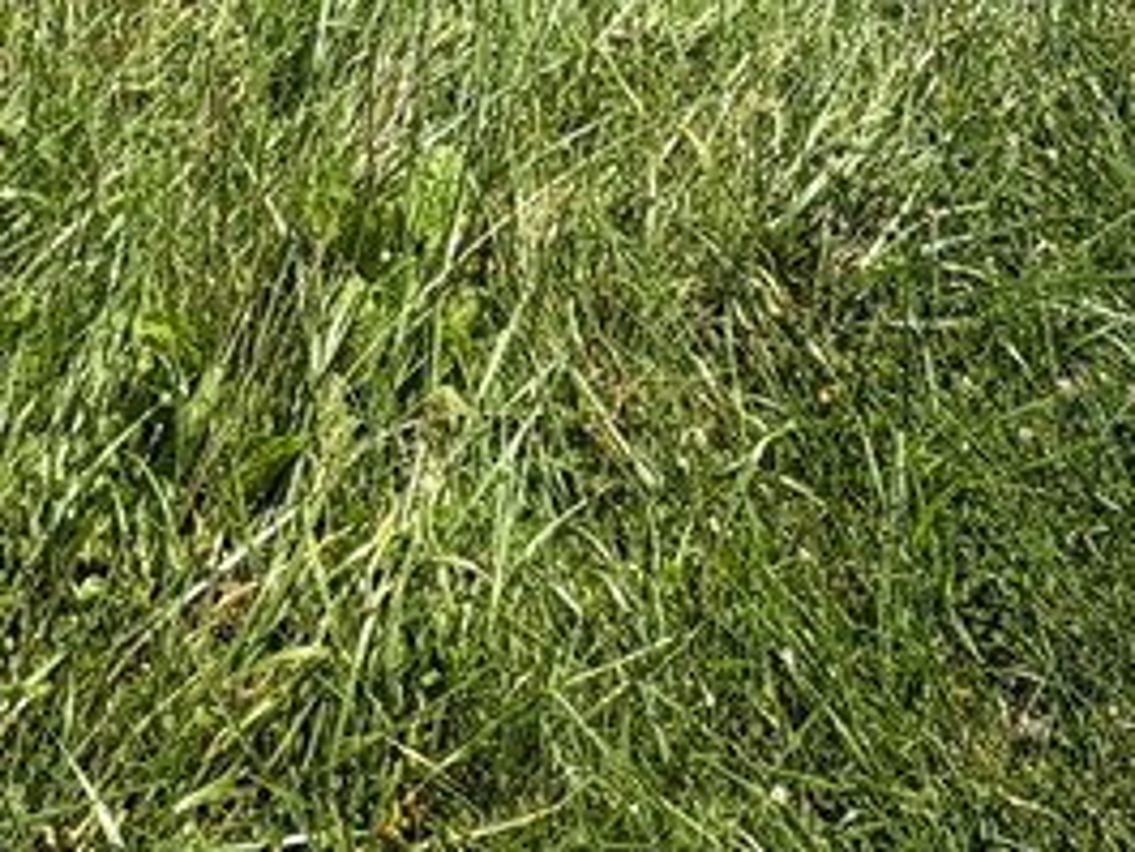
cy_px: -754
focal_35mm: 54
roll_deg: +2.3
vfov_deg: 19.1
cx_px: 475
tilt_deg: -1.7
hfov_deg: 35.4
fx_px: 1771
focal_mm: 2.22
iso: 50
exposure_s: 1/1477
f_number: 2.2
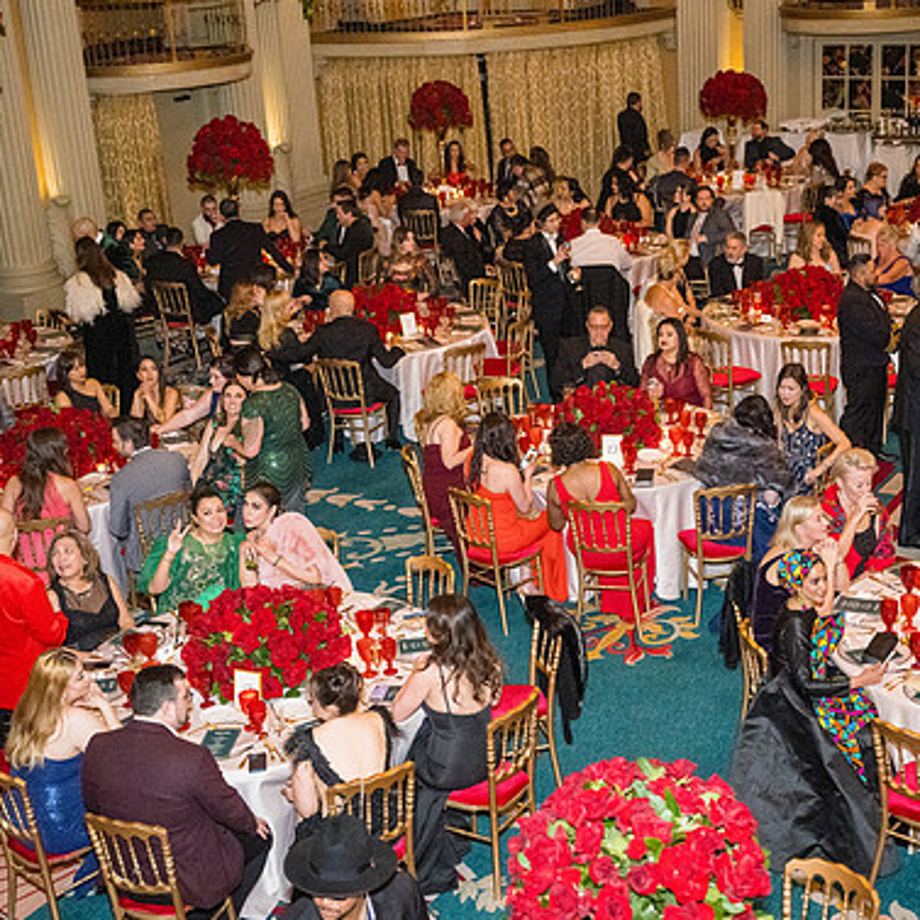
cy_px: 453
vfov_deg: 33.4
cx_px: 554
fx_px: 1534
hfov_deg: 33.3
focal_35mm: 51
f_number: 3.2
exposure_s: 1/200
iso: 4000
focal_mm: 39
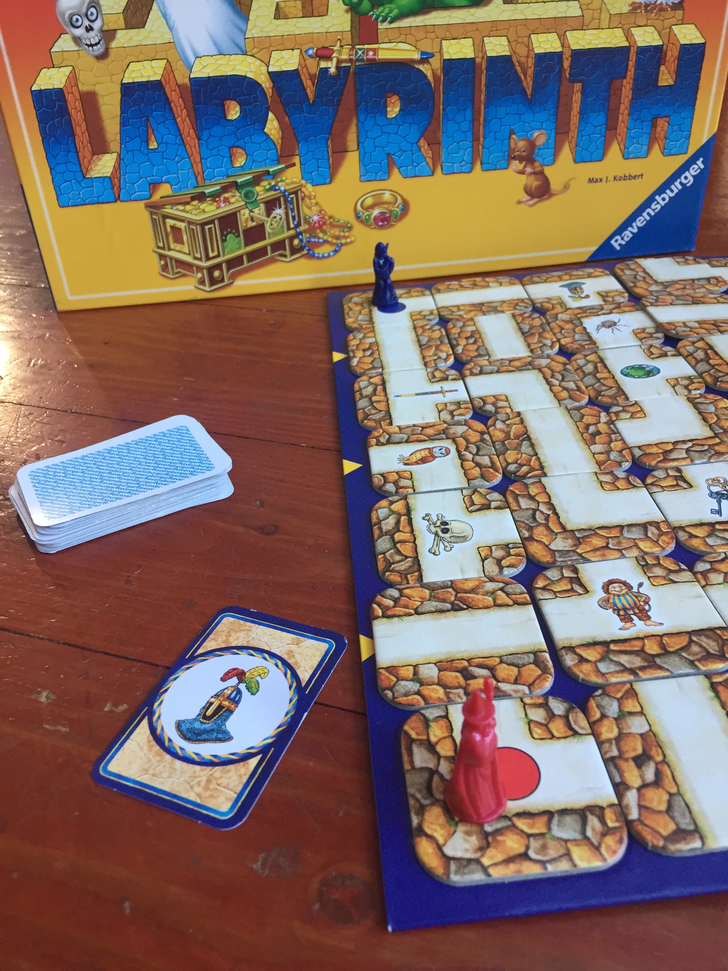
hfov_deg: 48.2
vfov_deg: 61.7
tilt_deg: -32.9
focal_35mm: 29
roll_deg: +4.7
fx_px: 813
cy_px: 486
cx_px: 364
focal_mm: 4.15
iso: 80
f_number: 2.2
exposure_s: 1/30
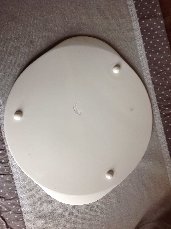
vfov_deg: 52.7
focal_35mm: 35
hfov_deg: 40.6
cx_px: 86
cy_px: 114
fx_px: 231
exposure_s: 1/15
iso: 50
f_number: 2.4
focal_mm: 4.28
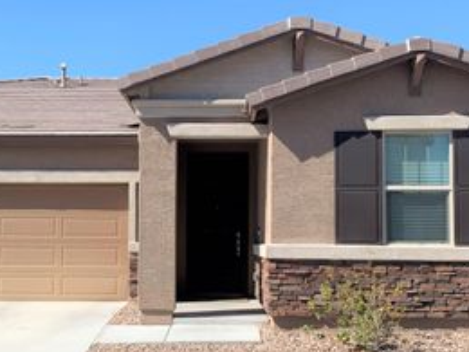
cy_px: 216
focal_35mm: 50
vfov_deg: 29.0
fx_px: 677
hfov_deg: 38.0
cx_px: 179
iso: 25
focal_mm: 4.25
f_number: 1.8
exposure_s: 1/2611
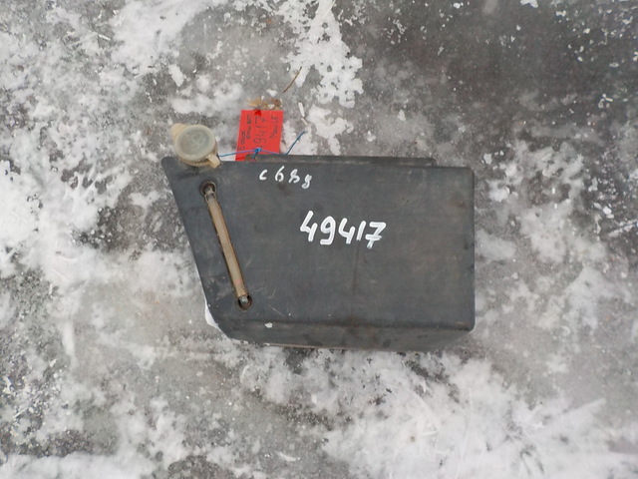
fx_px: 553
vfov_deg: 46.8
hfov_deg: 60.0
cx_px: 319
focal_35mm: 30
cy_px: 240
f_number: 3.3
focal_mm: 4.1
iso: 200
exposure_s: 1/30
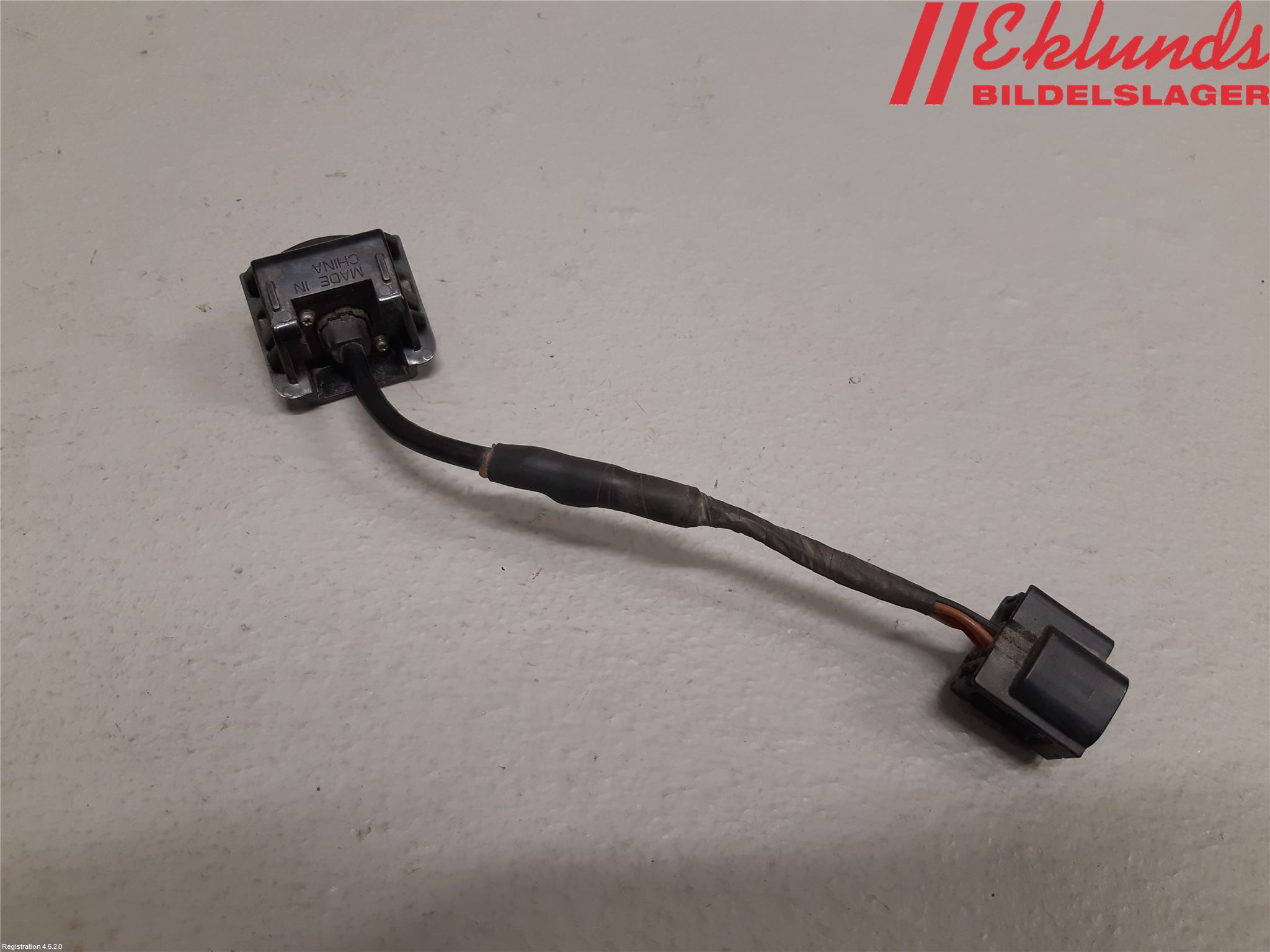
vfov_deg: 53.1
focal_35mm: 26
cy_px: 476
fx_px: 954
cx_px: 635
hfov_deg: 67.3
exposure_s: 1/50
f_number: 1.7
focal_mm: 3.93
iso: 100
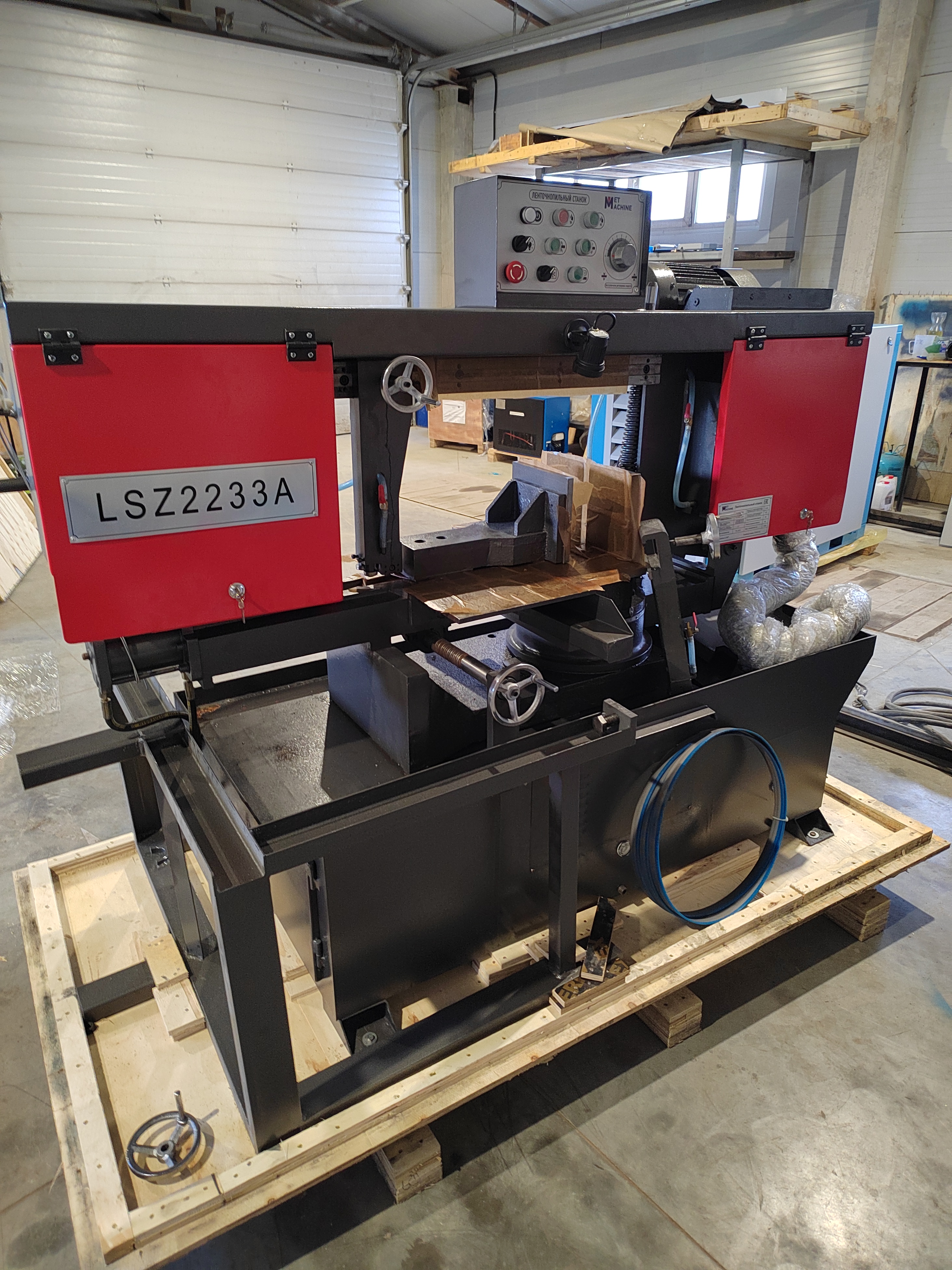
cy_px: 635
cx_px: 476
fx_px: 843
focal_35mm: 23
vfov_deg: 73.9
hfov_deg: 58.9
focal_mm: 5.52
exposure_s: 1/50
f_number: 1.9
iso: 1597
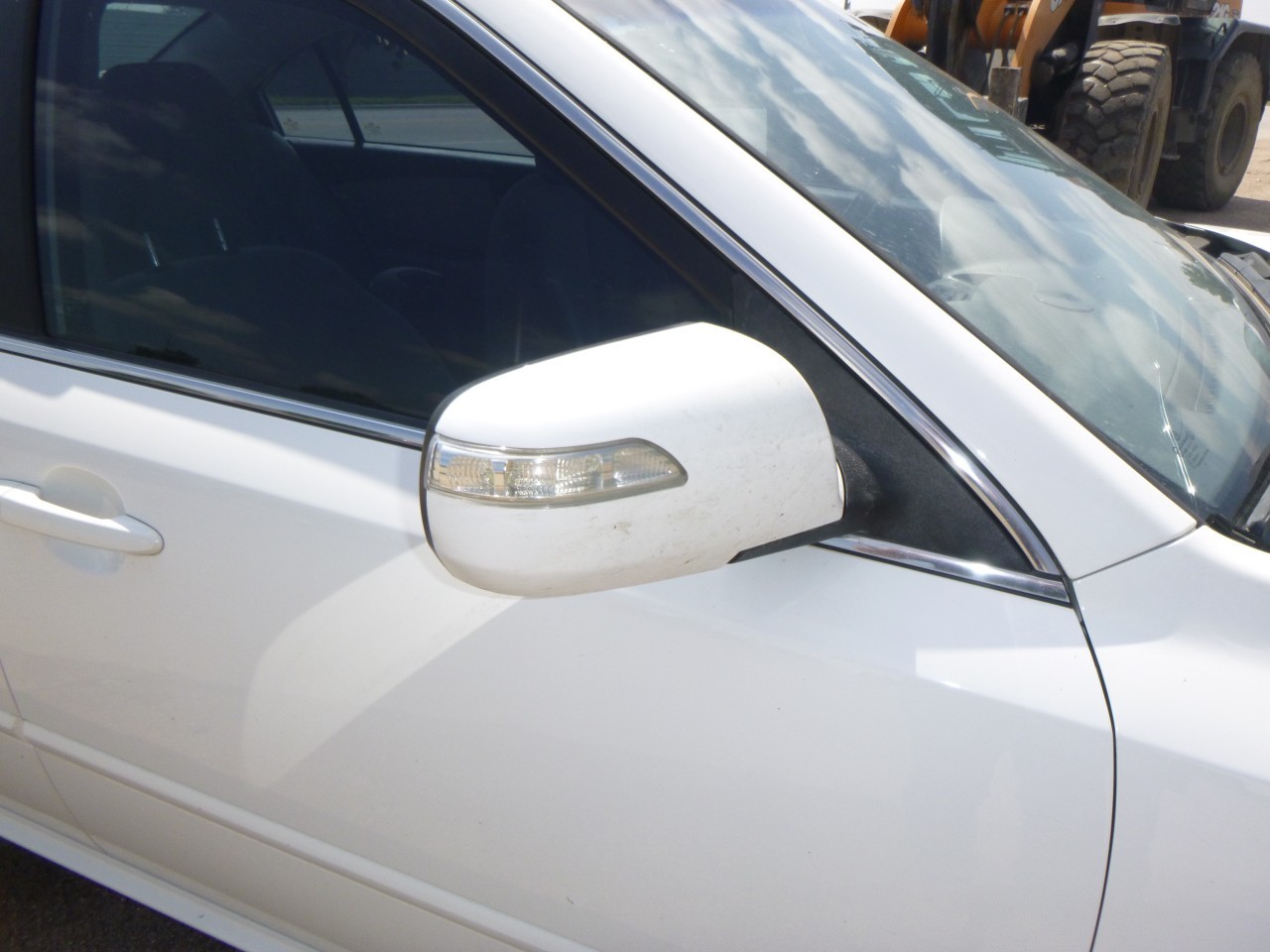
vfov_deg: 54.9
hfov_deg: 69.4
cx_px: 635
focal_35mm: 25
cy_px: 476
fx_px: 917
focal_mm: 4.5
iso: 100
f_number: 3.9
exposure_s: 1/640
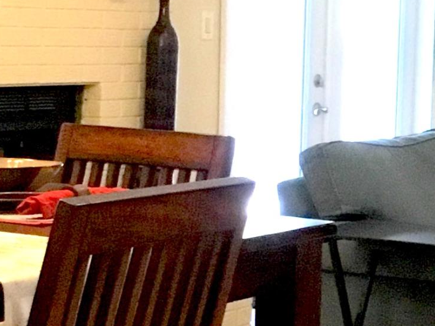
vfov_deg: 11.7
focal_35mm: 127
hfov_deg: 14.4
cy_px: 137
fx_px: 1596
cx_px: 666
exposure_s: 1/24
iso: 200
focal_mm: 3.3
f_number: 2.4
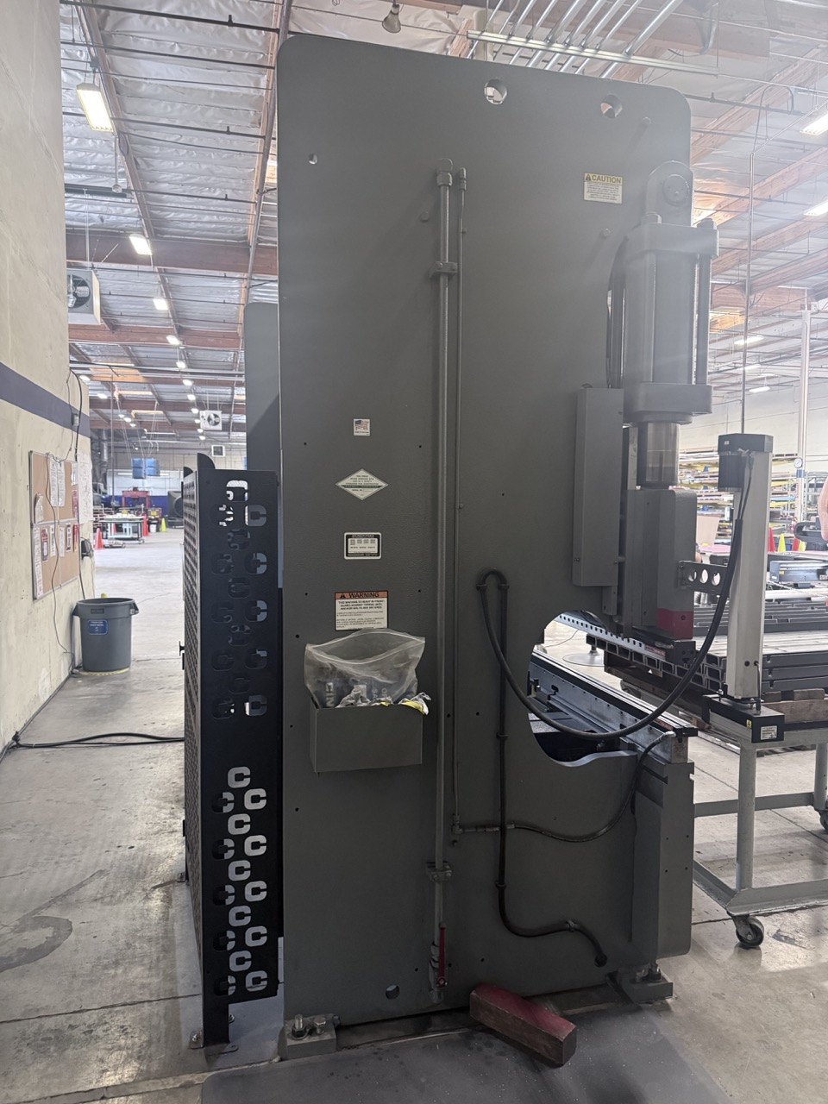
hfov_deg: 56.8
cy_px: 552
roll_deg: -0.5
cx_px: 414
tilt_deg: -1.4
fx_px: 765
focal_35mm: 24
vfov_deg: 71.6
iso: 500
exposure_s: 1/60
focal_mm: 6.76
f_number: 1.78
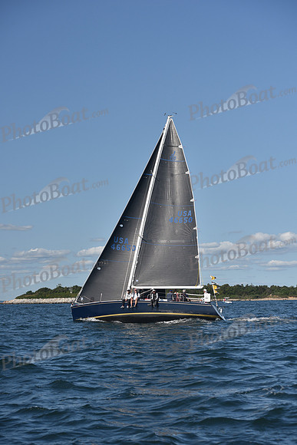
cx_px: 148
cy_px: 222
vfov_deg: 28.8
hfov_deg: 19.5
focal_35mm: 70
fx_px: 866
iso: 250
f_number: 5.6
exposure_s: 1/1000
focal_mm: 70
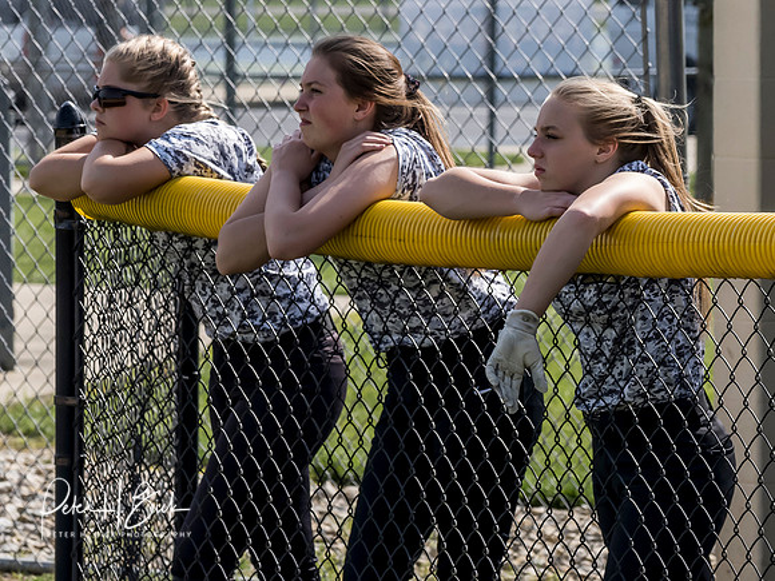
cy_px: 224
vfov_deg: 5.1
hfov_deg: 6.9
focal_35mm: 289
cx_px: 396
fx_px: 6468
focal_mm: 100
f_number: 5.6
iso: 500
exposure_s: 1/1250
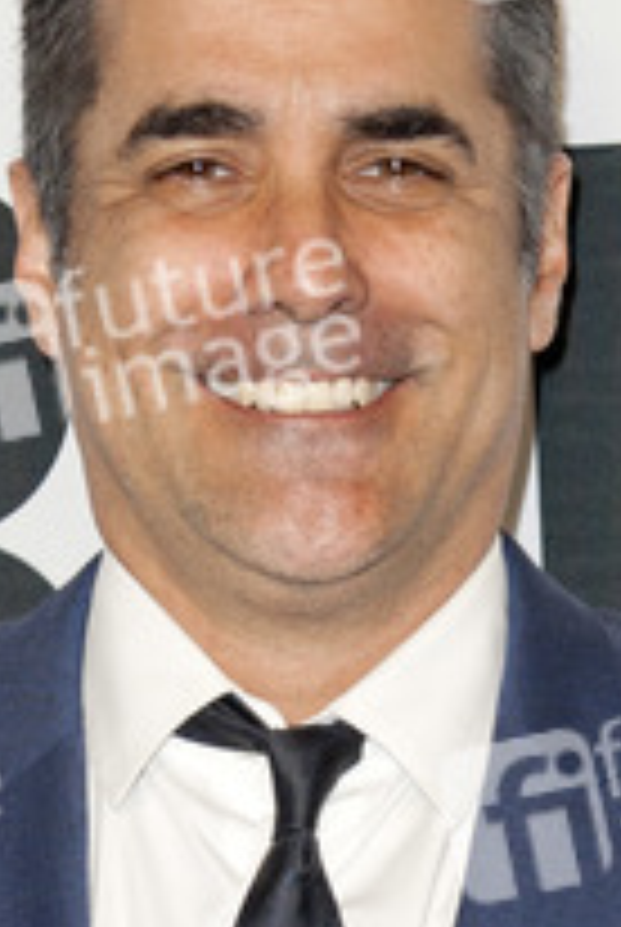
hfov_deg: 14.7
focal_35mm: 93
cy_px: 572
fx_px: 2398
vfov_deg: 21.8
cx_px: 263
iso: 500
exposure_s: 1/400
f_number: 4
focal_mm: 48
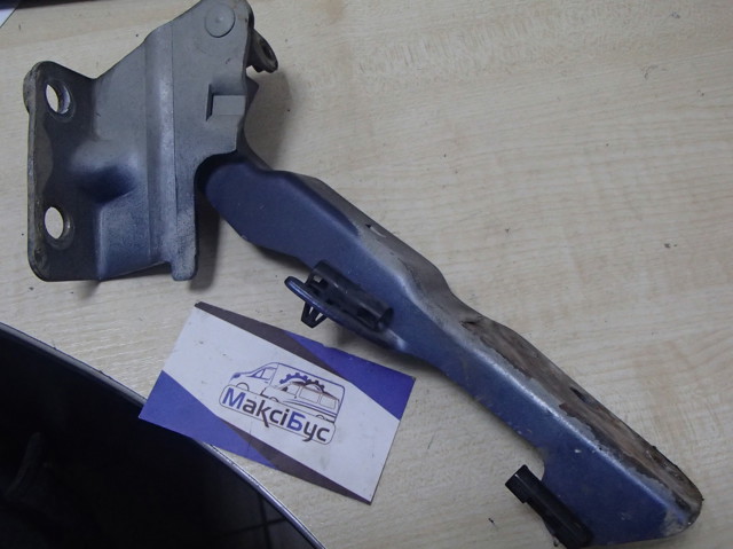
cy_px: 274
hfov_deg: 50.2
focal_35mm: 37
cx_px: 366
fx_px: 783
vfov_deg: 38.6
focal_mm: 6.64
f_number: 4.7
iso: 800
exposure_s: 1/60
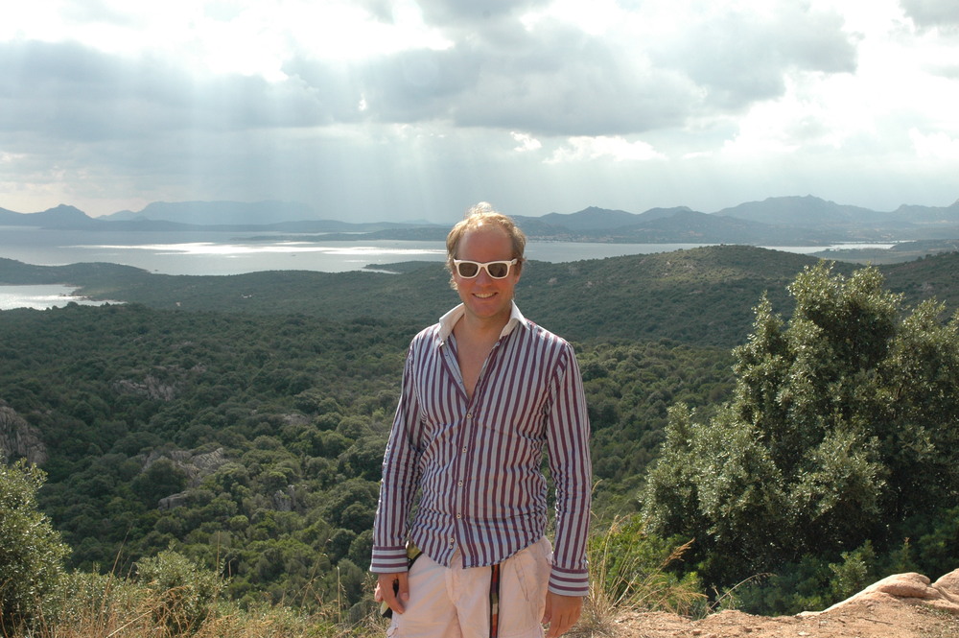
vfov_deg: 33.0
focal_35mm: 40
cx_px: 480
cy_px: 319
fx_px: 1078
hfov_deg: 48.0
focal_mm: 27
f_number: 10
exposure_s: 1/320
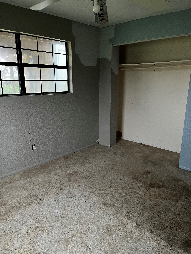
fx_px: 191
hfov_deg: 53.1
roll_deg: +0.0
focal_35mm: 26
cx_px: 96
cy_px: 127
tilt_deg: -13.7
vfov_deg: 67.3
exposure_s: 1/34
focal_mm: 5.1
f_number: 1.6
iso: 640
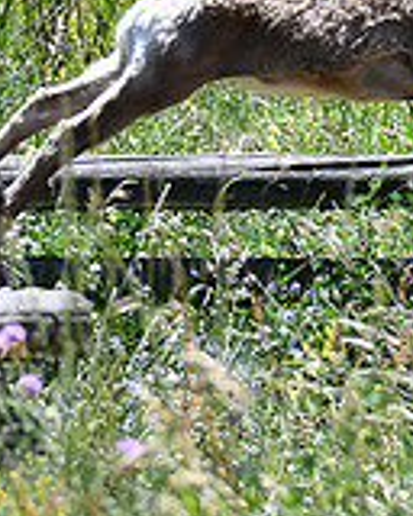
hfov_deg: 2.1
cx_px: 329
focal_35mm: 738
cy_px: 64
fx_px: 11276
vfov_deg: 2.6
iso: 200
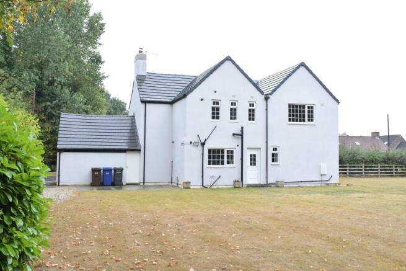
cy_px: 136
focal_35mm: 36
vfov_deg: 36.9
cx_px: 203
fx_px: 406
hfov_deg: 53.1
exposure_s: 1/100
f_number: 16
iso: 800
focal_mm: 24
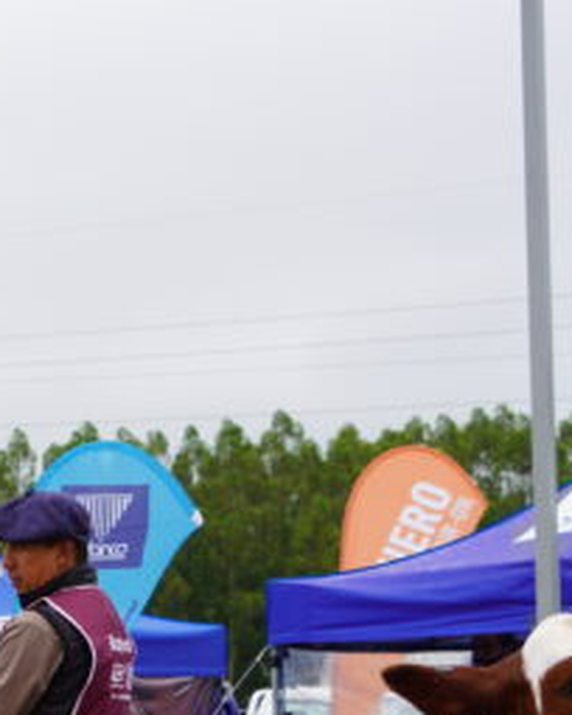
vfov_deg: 14.2
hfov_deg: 10.8
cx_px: -530
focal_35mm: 132
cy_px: 817
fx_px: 2793
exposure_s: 1/160
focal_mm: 35
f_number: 5
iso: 100
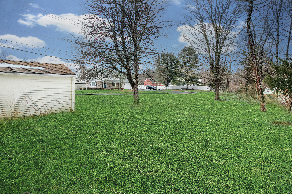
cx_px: 146
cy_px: 97
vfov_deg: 57.2
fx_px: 178
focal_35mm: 22
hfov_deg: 78.6
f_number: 2.8
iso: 200
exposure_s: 1/1600
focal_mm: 8.38
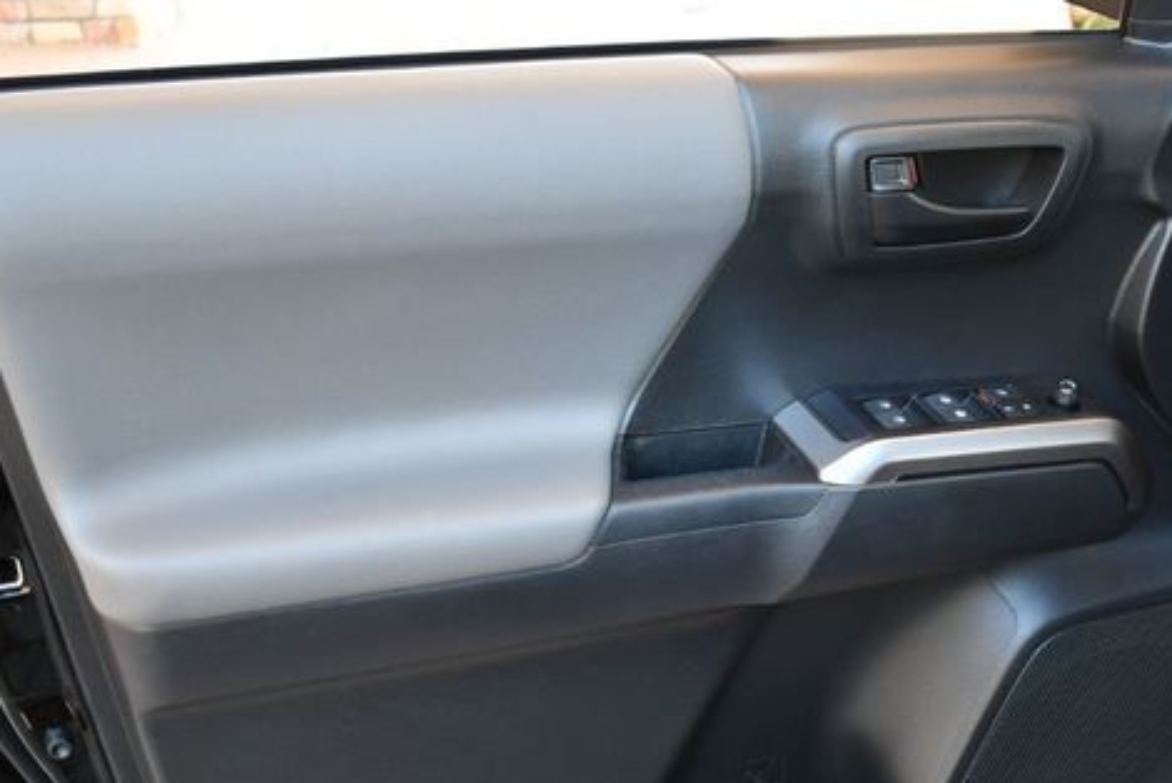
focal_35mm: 49
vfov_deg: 27.4
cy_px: 530
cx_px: 658
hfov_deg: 40.3
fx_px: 1596
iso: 800
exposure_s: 1/160
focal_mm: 18
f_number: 3.5
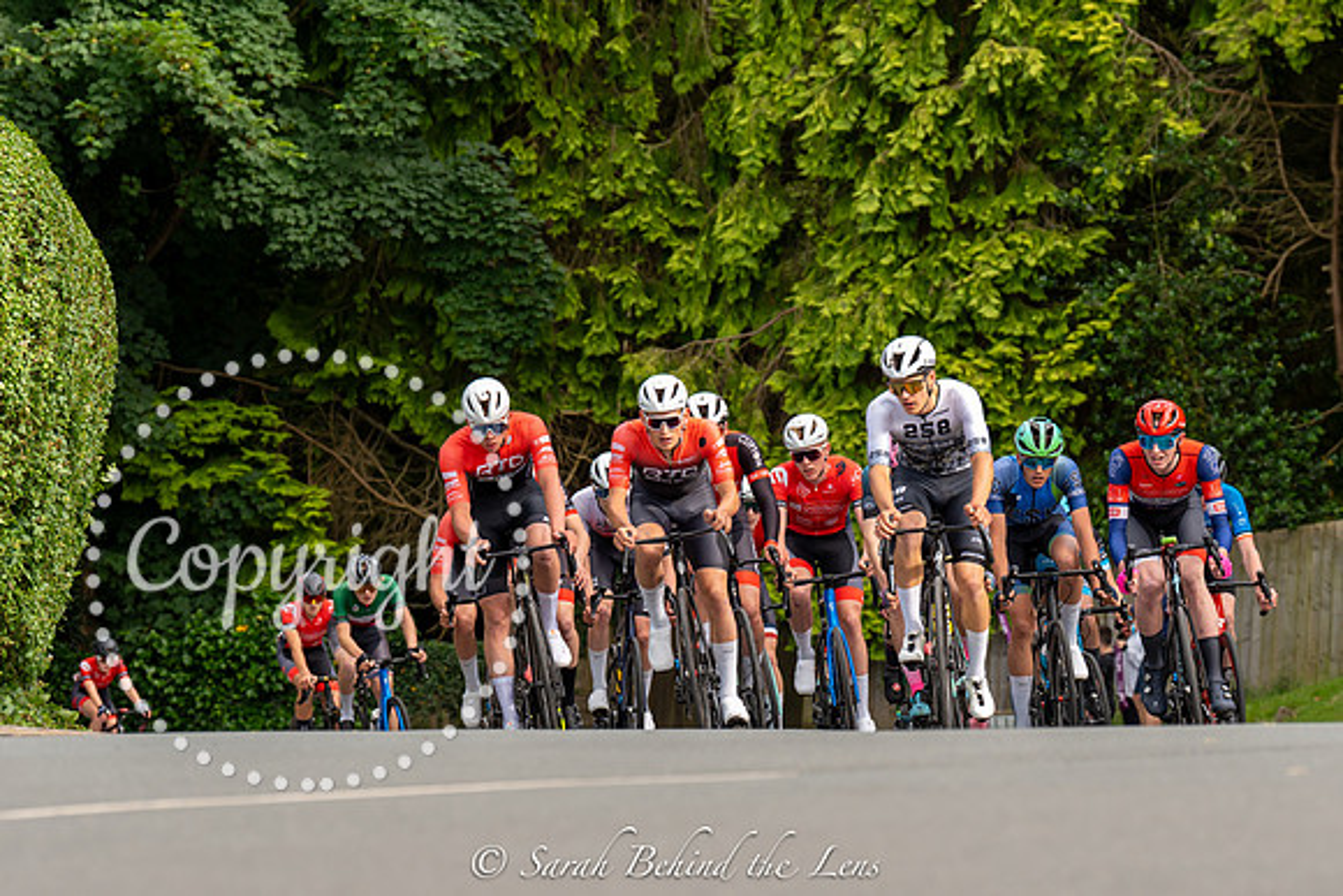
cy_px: 595
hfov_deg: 12.6
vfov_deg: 8.4
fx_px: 6105
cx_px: 632
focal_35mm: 164
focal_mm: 122
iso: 250
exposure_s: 1/640
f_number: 4.5
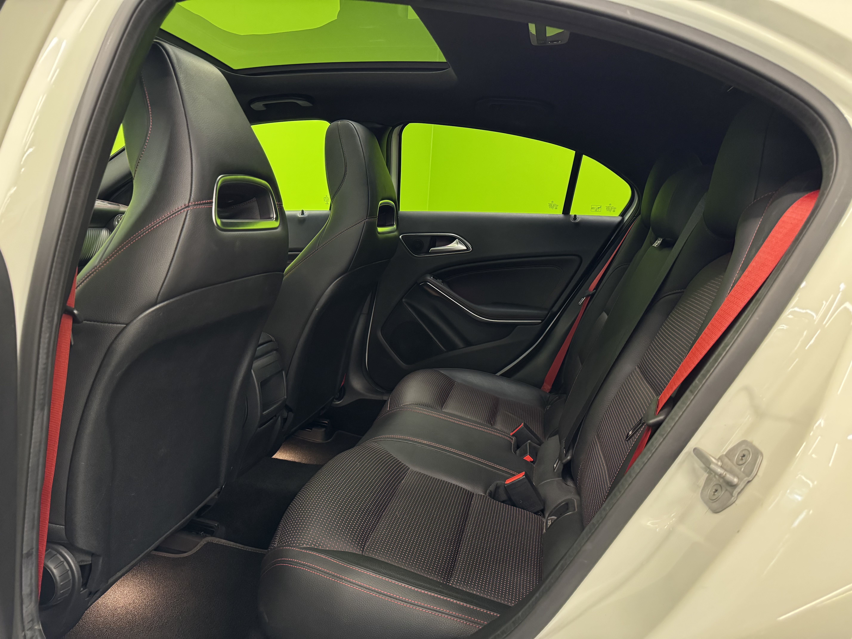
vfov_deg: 56.8
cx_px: 426
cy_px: 320
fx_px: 591
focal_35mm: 24
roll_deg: -3.1
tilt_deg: -9.1
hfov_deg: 71.6
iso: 800
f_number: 1.78
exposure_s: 1/50
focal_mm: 6.76
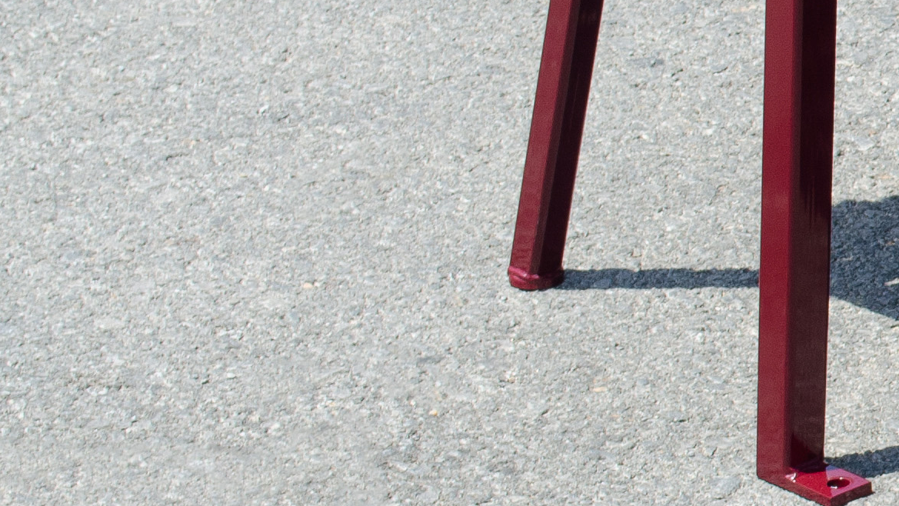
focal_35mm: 238
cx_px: 1850
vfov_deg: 5.1
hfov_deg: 8.5
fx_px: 5674
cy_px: 3
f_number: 8
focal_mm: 36
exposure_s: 1/250
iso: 125
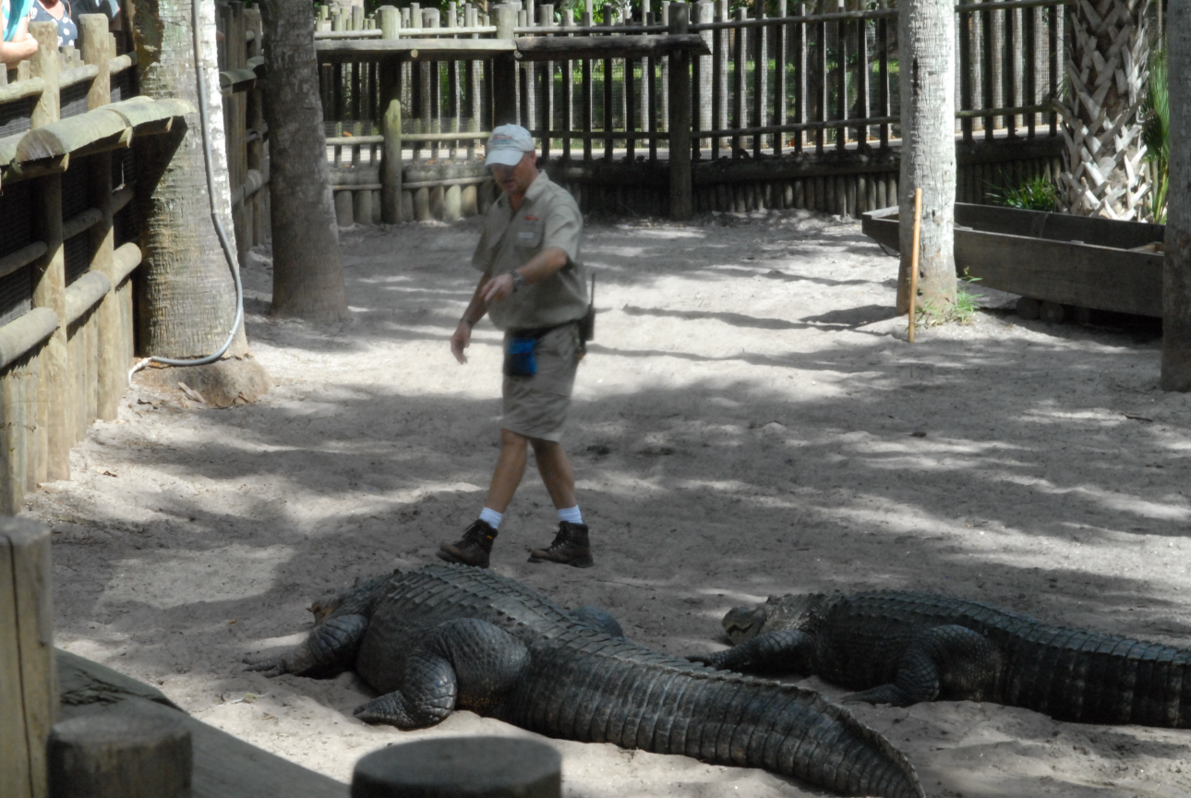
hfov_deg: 18.2
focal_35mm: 112
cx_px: 596
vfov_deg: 12.2
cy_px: 399
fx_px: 3727
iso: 1100
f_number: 32
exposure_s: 1/50
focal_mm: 75
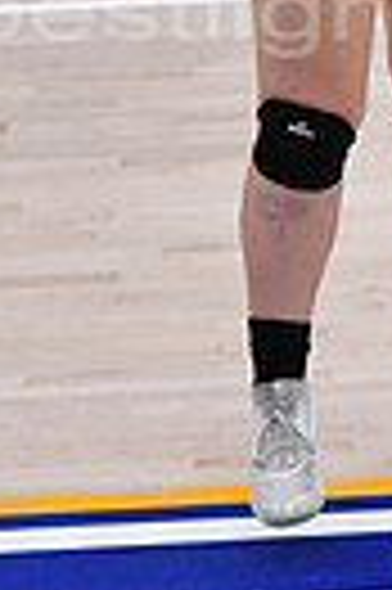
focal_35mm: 810
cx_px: 385
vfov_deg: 2.5
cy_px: -477
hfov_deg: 1.7
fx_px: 13264
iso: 6400
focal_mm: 122
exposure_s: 1/1250
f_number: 3.2
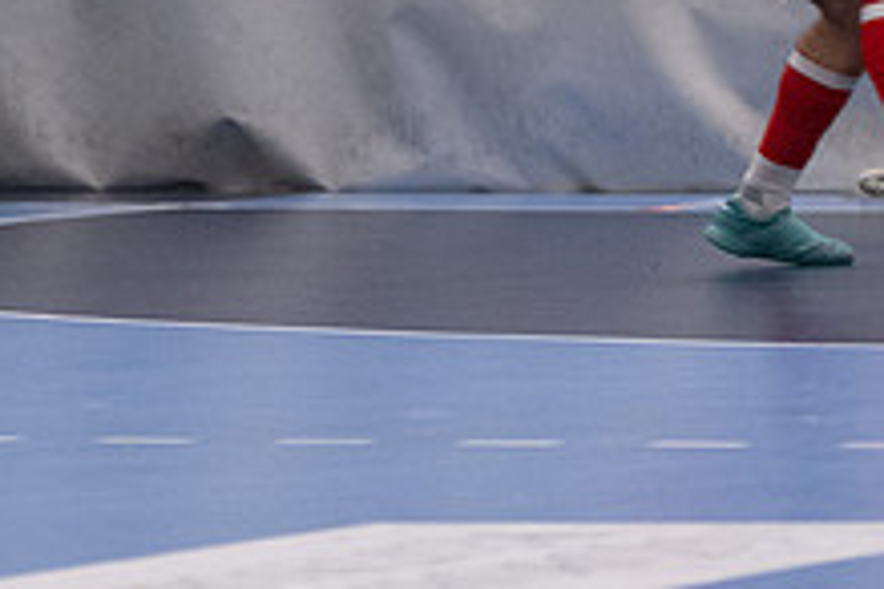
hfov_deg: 2.5
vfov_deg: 1.7
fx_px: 20281
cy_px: -115
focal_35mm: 826
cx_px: 896
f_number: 3.2
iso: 2800
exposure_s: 1/640
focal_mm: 200
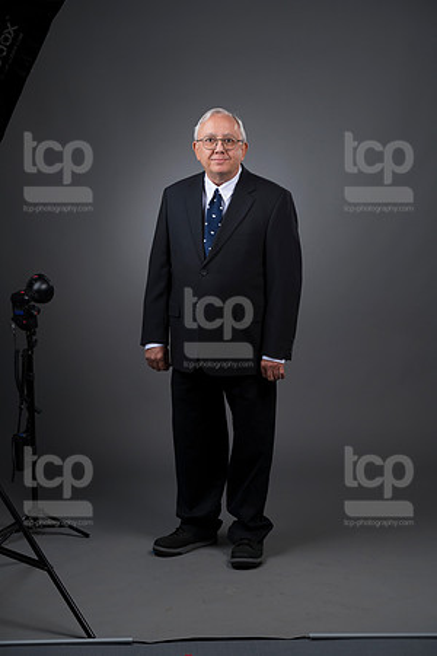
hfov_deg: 17.1
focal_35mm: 80
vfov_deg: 25.4
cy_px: 328
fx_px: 1457
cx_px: 218
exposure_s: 1/250
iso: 160
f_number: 5.6
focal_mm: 80
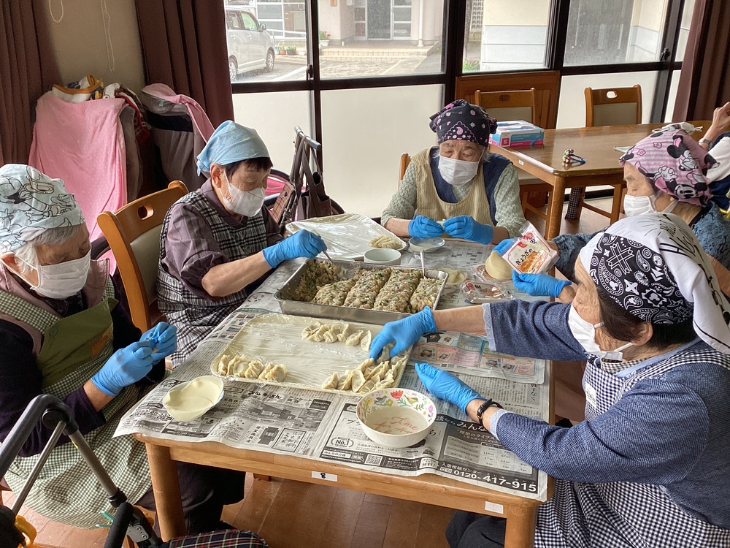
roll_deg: -0.3
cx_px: 365
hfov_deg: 58.4
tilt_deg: -23.2
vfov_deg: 45.4
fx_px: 654
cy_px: 274
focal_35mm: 31
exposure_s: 1/120
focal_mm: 3.3
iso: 40
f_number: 2.4
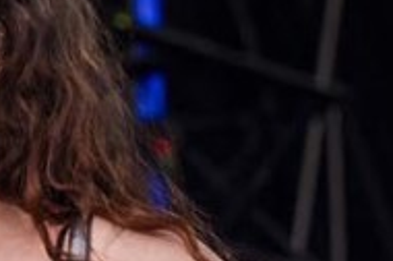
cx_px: -176
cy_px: 596
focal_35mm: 658
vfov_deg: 2.1
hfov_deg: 3.1
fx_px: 7171
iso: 1600
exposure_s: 1/500
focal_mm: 104
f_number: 5.6
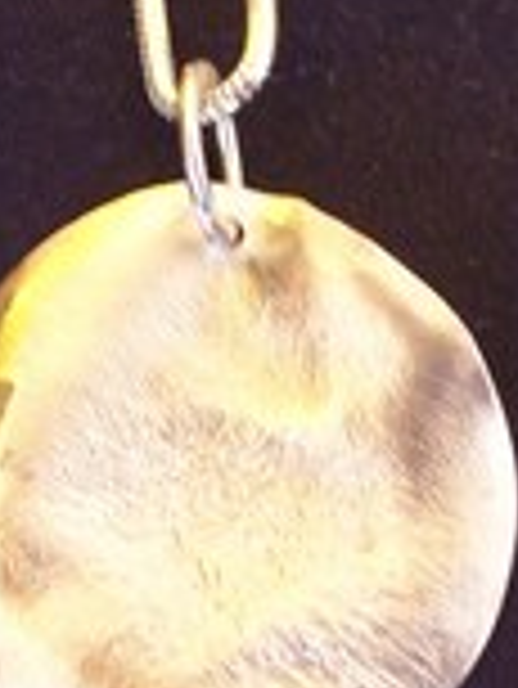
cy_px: 445
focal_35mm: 205
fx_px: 4085
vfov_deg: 9.6
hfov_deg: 7.3
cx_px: 306
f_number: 3.8
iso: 160
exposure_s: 1/14.2
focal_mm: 11.6
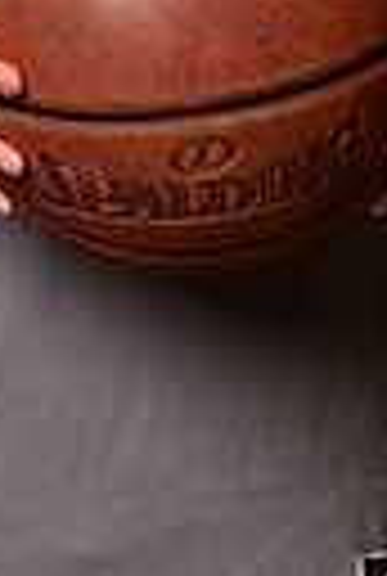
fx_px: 10873
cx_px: 119
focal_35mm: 678
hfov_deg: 2.0
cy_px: -544
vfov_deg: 3.0
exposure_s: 1/160
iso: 200
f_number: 4.5
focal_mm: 150
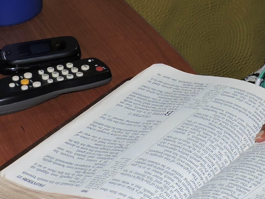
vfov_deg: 10.1
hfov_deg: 13.5
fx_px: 1102
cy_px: -57
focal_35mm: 144
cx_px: 284
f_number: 3.4
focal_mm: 7.7
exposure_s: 1/30
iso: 200
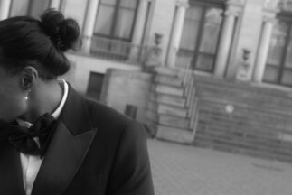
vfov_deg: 12.0
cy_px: 155
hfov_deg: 17.5
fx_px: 925
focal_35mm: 114
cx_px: 2
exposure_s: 1/40
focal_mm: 36
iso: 160
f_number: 5
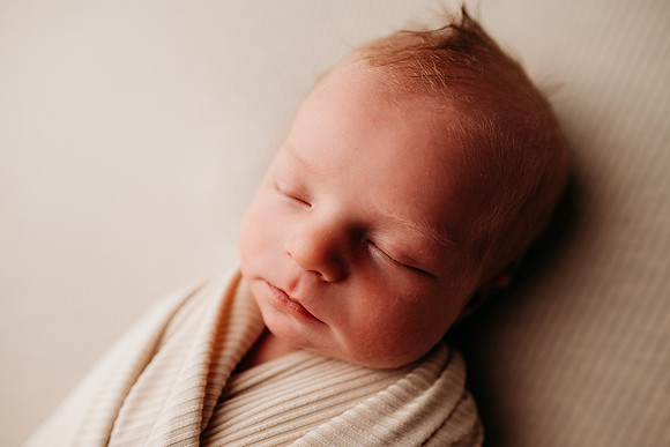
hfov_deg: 73.7
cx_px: 335
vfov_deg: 53.2
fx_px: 447
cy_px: 224
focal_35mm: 24
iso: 80
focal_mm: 24
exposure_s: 1/160
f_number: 2.8
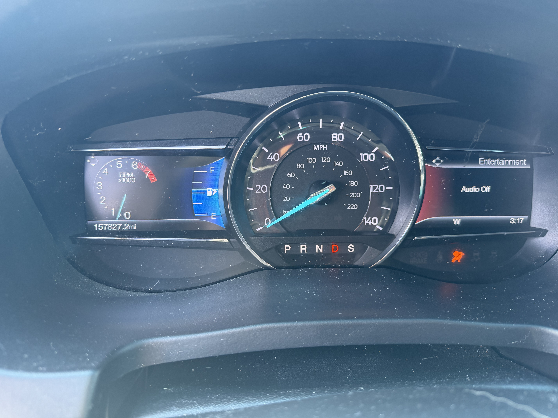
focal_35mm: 24
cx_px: 279
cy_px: 209
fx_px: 387
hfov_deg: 71.6
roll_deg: -1.0
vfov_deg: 56.8
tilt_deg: -29.4
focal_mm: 6.76
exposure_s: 1/64
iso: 200
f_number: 1.78
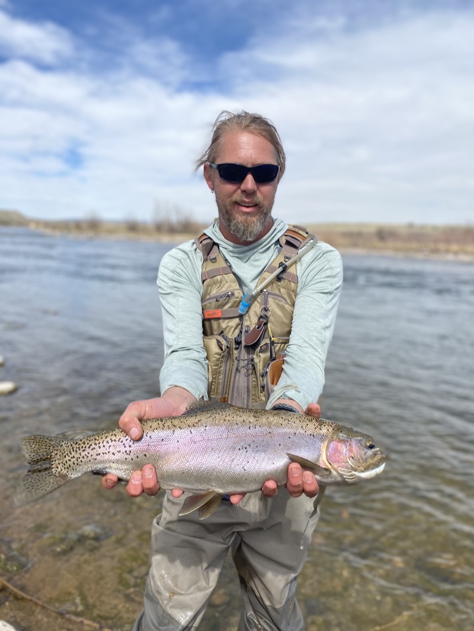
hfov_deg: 53.1
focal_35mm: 26
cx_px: 237
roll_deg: -1.6
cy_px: 316
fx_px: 475
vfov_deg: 67.3
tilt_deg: -8.4
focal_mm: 4.25
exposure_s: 1/3300
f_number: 1.8
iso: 32
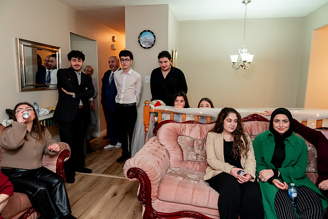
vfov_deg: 53.2
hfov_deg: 73.7
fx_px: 219
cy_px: 110
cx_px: 164
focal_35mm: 24
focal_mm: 24
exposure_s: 1/160
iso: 1600
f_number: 2.8
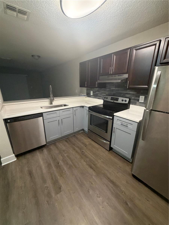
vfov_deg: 102.1
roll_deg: -0.5
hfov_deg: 85.7
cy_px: 112
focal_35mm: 14
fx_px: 91
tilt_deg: -17.1
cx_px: 84
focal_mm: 2.22
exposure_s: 1/60
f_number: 2.2
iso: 400
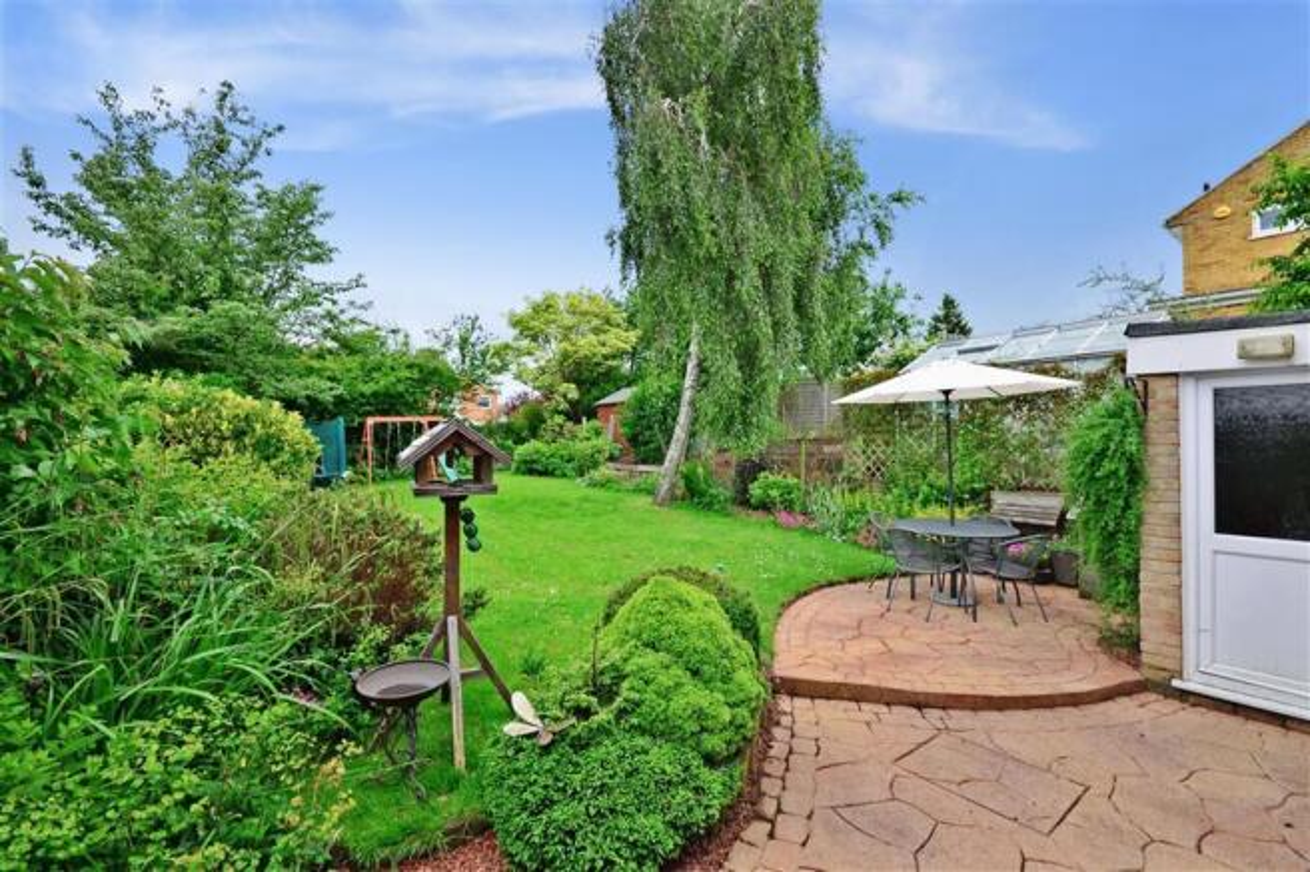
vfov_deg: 77.3
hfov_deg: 100.4
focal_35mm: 15
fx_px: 546
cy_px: 436
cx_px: 655
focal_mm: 10
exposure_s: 1/25
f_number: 13
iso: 200
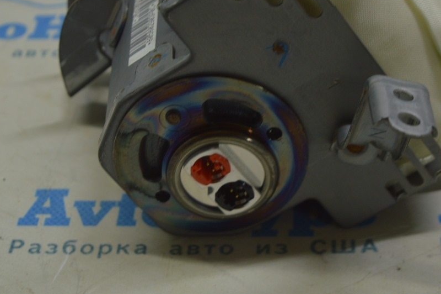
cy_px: 136
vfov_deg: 12.9
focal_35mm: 106
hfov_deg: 19.4
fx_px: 1293
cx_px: 203
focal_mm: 55
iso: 400
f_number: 5.6
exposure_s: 1/50
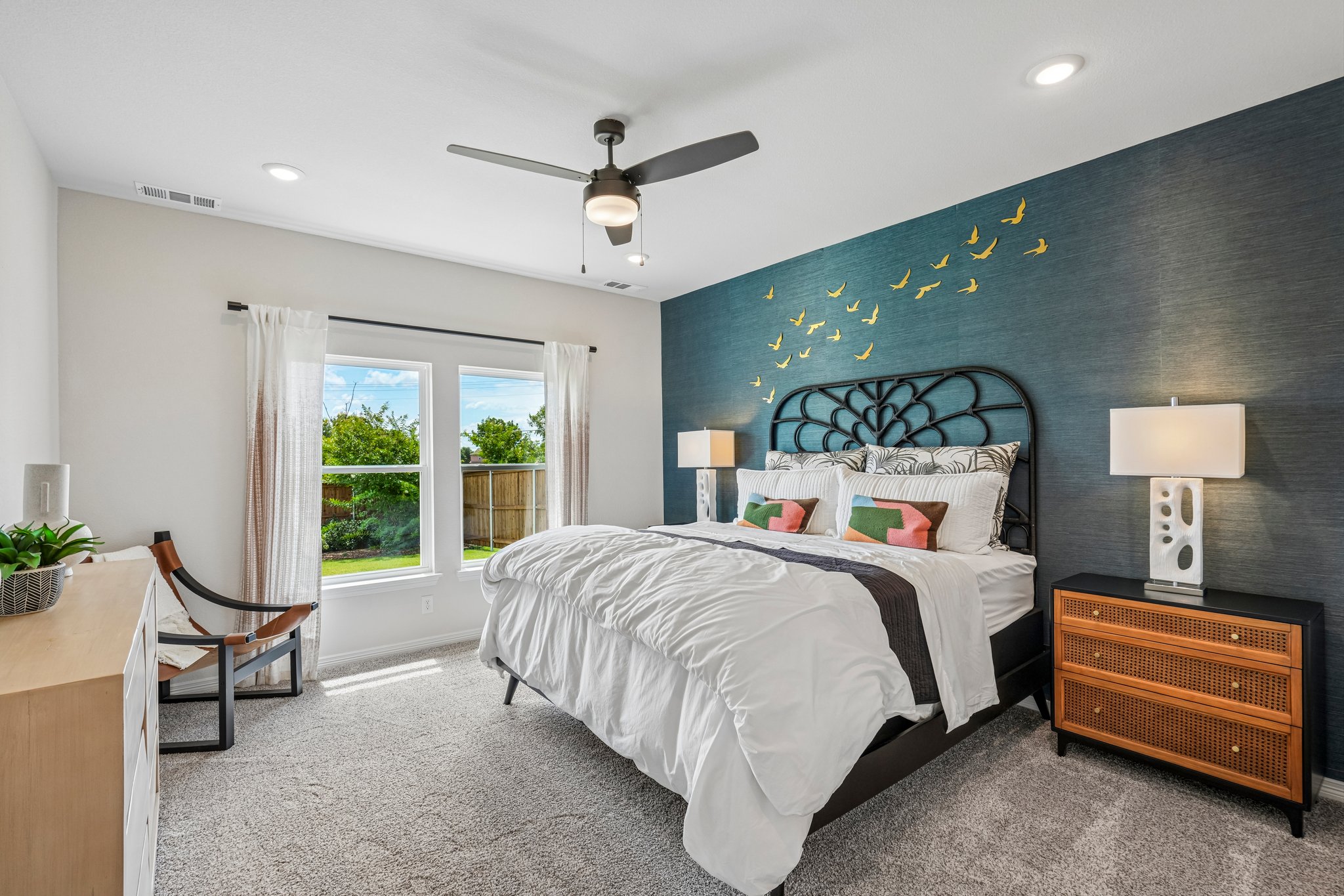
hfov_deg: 96.7
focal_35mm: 16
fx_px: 597
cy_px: 448
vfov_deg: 73.7
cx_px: 672
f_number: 8
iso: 250
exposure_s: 1/30
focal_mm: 16
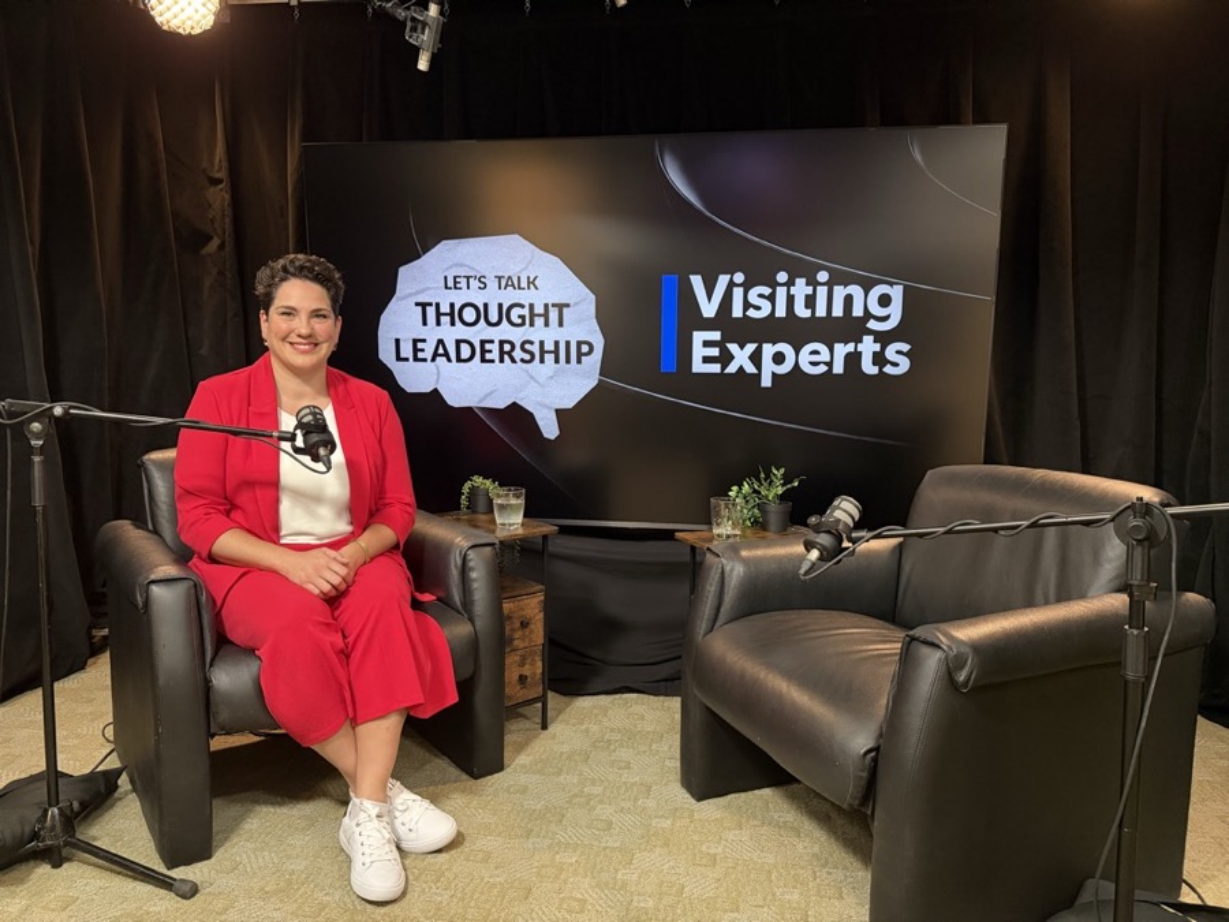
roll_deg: -0.6
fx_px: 852
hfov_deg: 71.6
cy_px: 461
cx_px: 614
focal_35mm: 24
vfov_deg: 56.8
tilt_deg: -5.7
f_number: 1.78
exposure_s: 1/60
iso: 640
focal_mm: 6.76
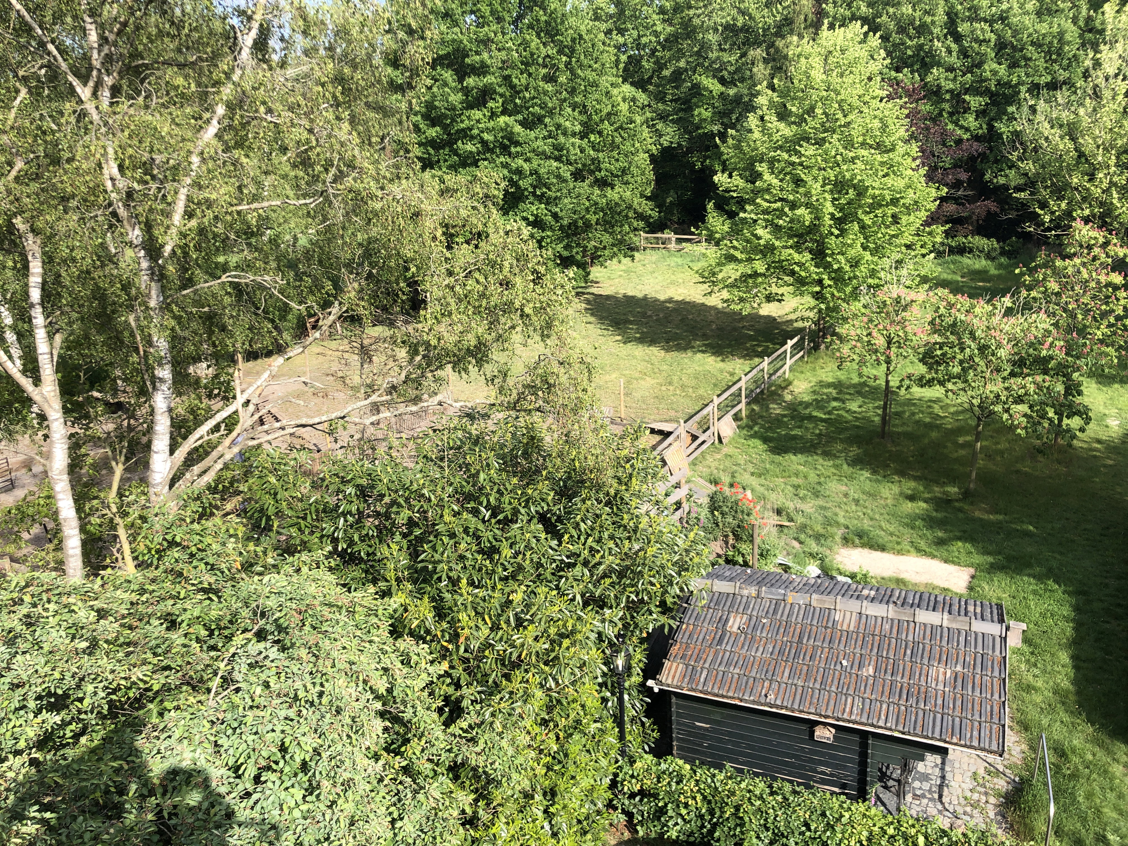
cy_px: 423
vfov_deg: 49.7
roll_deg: +3.2
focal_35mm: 28
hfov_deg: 63.4
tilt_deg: -19.3
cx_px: 564
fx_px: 912
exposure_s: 1/810
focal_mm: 4
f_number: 1.8
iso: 20
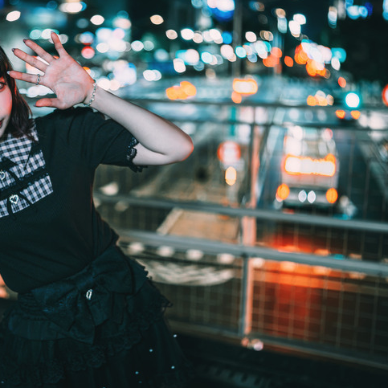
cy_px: 187
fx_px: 609
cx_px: 103
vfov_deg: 35.4
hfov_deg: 34.7
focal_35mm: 48
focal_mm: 35
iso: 200
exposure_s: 1/80
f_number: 1.4
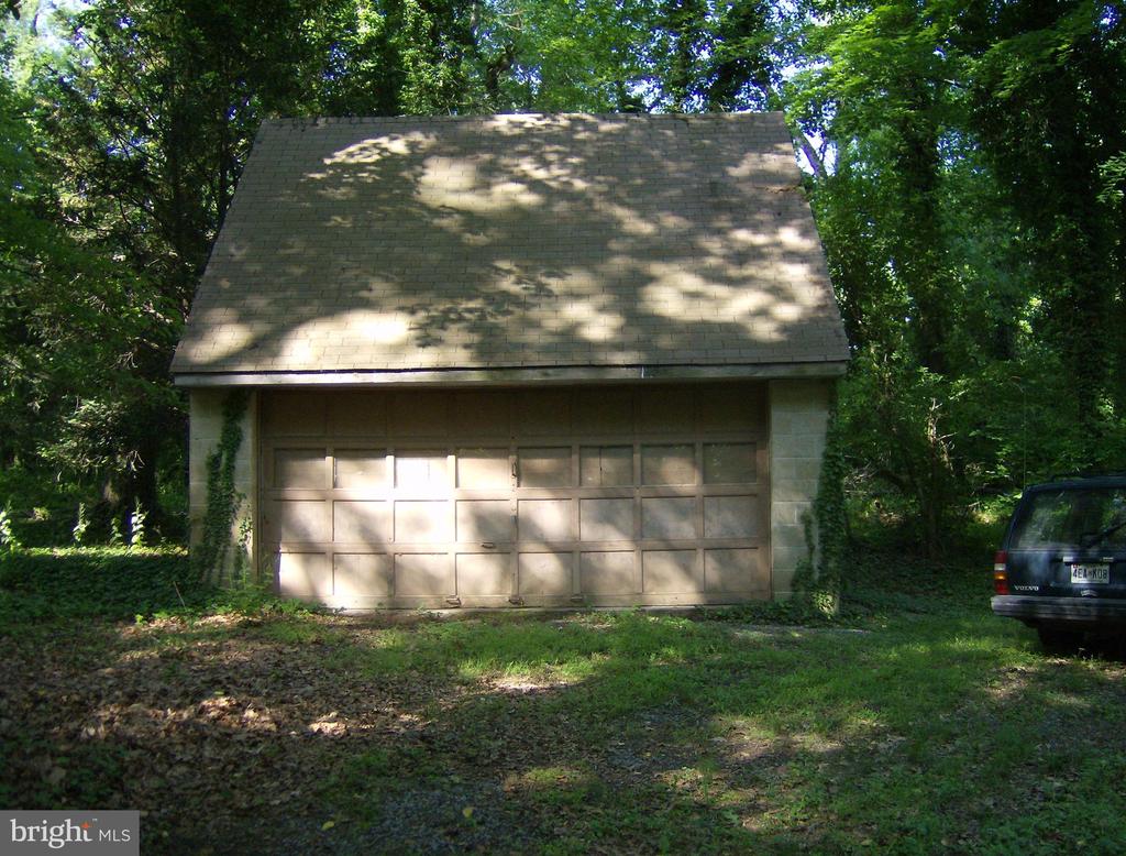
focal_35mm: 36
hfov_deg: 51.1
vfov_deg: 40.0
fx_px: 1177
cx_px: 563
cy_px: 428
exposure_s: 1/108
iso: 100
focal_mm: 6
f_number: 2.8
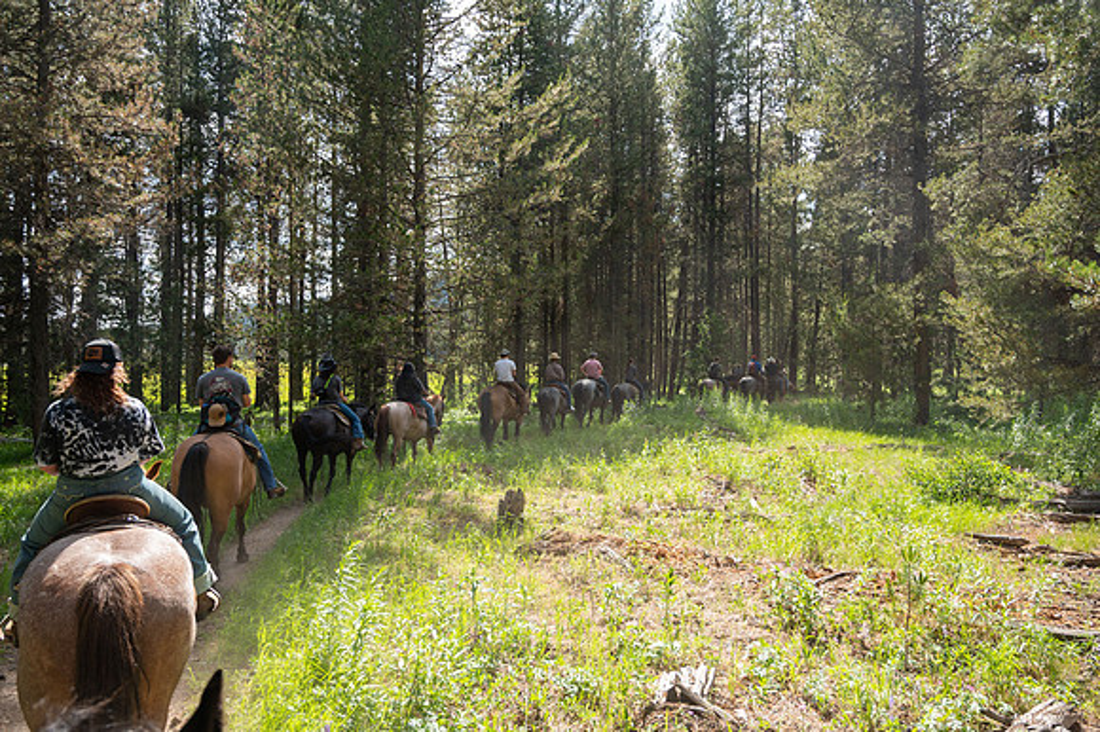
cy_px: 366
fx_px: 870
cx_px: 550
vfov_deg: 45.6
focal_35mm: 28
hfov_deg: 64.6
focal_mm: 28.5
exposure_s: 1/320
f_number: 5.6
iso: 250
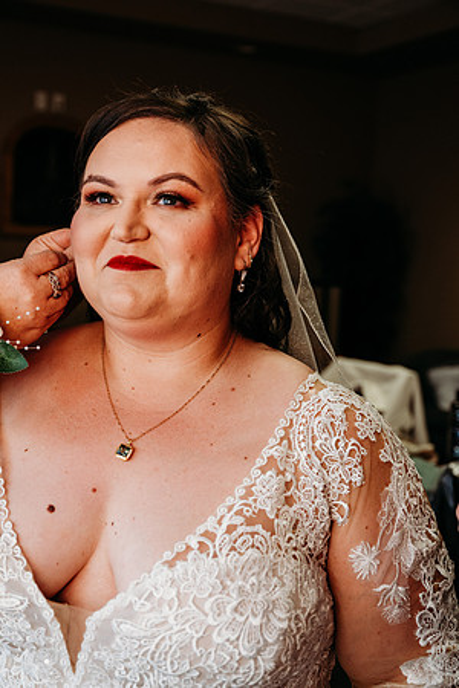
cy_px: 344
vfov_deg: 41.1
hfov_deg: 28.1
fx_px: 918
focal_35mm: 48
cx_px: 230
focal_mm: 48
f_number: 4.5
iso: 1250
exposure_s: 1/200
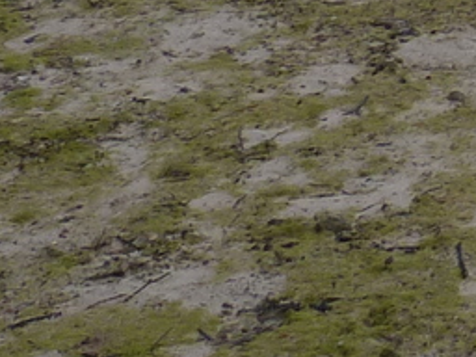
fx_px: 2145
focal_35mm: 156
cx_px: 1257
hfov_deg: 10.4
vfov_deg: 8.4
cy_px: -595
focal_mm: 4.1
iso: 80
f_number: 4
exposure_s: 1/400
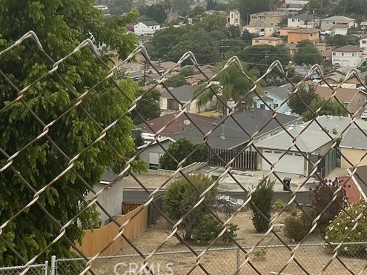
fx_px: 636
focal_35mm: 60
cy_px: -4
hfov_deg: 29.8
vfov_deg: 23.3
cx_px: 374
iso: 25
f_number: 1.8
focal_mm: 3
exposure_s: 1/2667
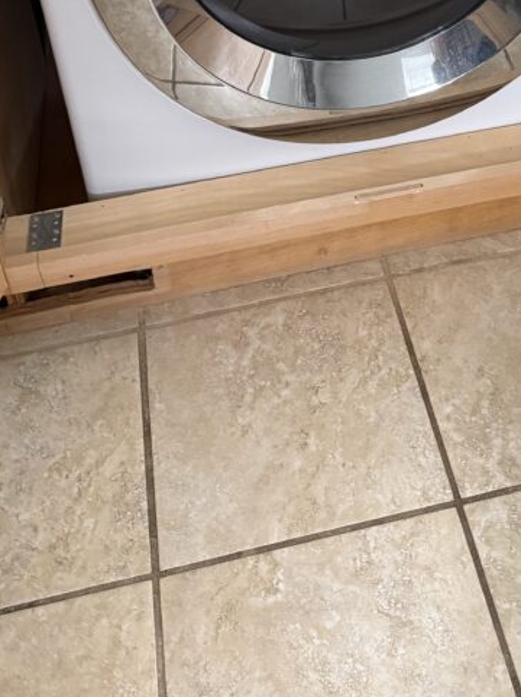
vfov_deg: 34.2
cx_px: 388
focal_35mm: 51
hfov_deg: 28.1
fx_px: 1026
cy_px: -3
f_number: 1.78
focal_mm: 6.76
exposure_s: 1/60
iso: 500
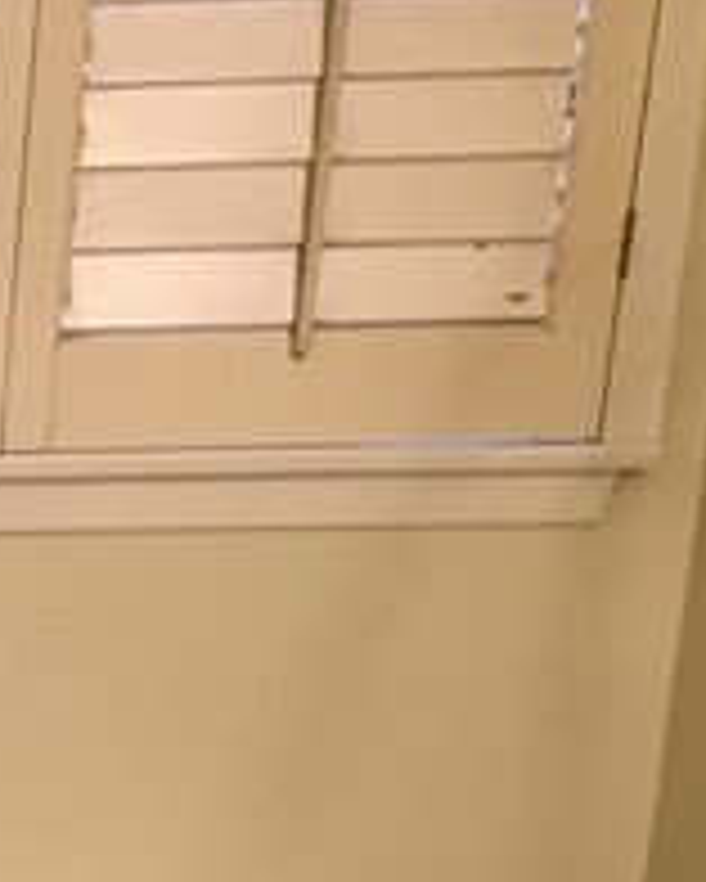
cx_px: -1151
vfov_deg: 12.2
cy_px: 1467
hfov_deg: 9.1
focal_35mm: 148
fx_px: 3863
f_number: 2.2
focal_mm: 4.15
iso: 80
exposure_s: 1/30
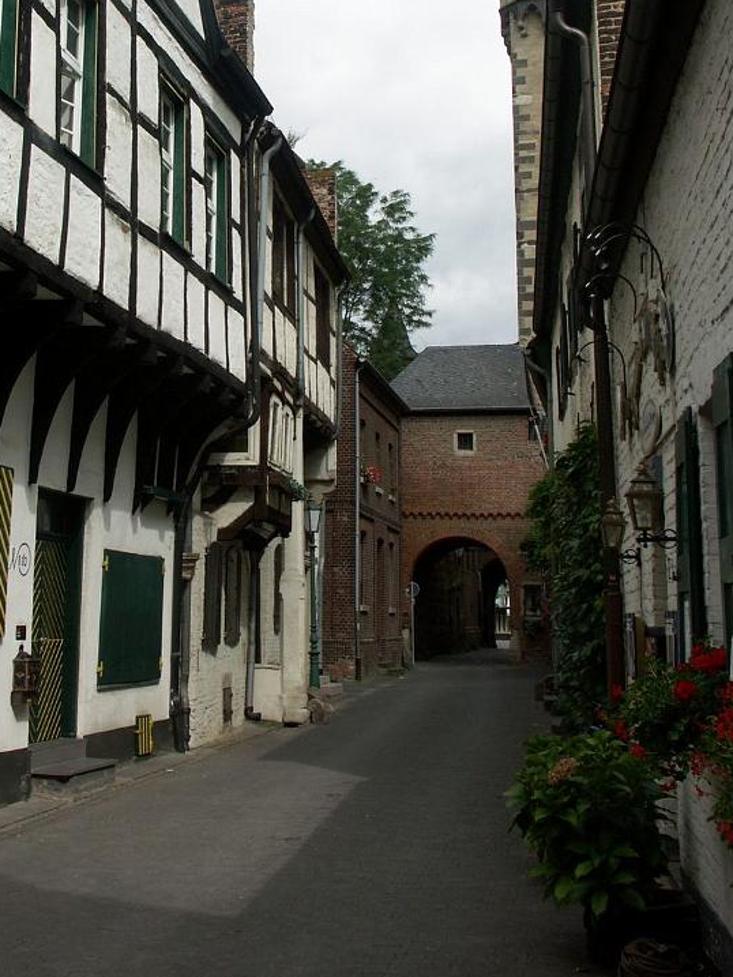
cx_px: 222
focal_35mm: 50
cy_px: 300
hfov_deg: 28.8
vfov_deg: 37.6
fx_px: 1411
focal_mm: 9.04
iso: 64
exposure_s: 1/250
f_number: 6.3
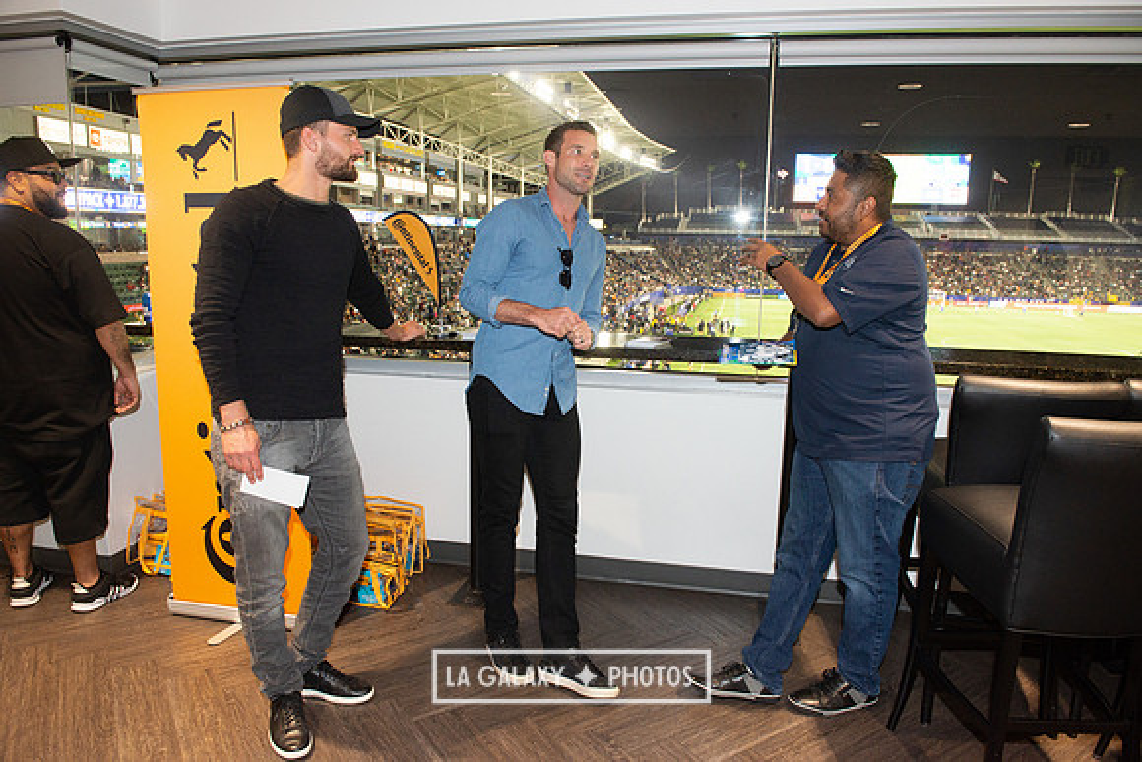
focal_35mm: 24
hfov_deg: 73.7
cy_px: 381
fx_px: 761
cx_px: 571
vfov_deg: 53.2
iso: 640
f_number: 6.3
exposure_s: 1/80
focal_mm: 24
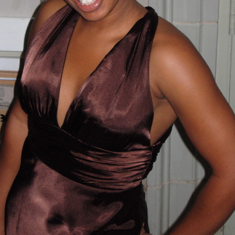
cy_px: 52
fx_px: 998
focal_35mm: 130
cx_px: 98
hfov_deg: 13.4
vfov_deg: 13.4
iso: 200
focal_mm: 18.6
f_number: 4.3
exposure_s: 1/362
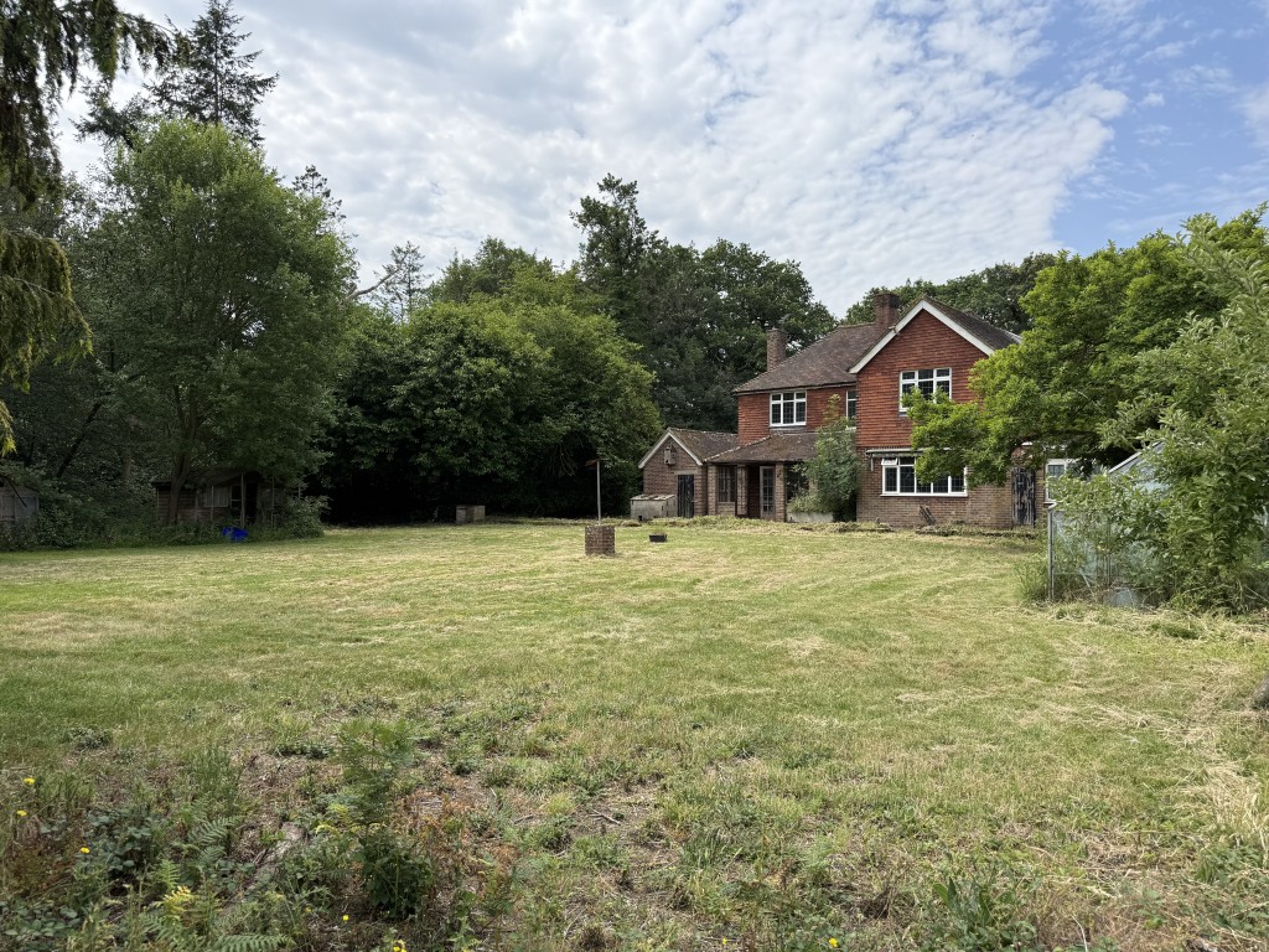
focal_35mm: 24
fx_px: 880
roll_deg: -0.7
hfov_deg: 71.6
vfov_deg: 56.8
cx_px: 634
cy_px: 476
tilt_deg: +1.5
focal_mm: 6.76
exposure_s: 1/3584
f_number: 1.78
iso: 80
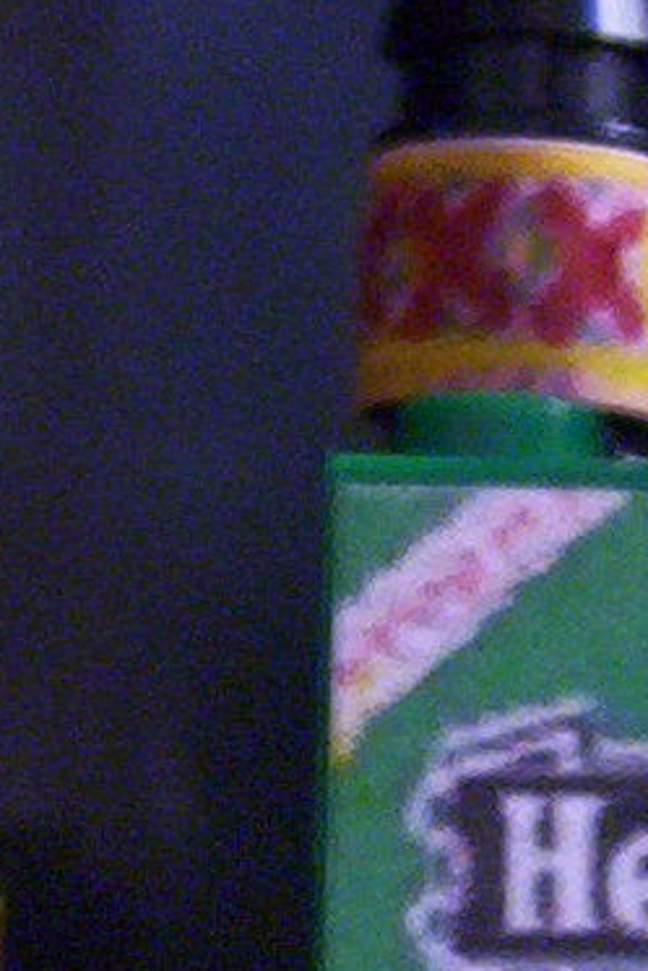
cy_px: 682
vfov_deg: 10.9
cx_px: 710
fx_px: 5071
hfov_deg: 7.3
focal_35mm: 188
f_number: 2.73
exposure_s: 1/8
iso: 200
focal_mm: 5.77
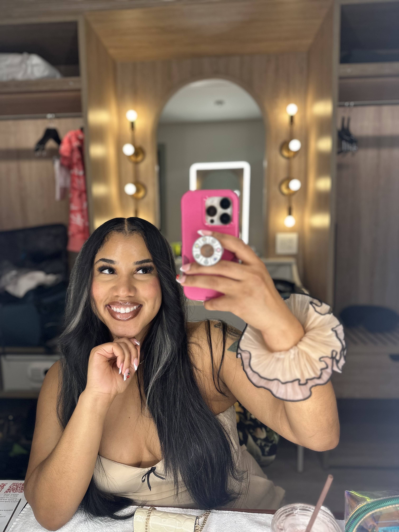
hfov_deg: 56.8
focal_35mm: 24
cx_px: 200
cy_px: 266
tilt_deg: -6.9
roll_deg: +0.4
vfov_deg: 71.6
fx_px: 369
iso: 160
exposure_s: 1/120
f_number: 1.78
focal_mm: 6.86
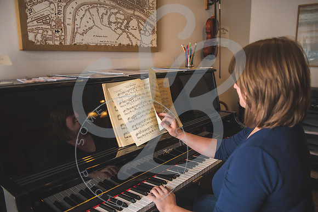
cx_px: 168
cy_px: 112
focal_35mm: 30
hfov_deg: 62.6
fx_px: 261
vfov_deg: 44.2
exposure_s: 1/125
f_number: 2.8
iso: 100
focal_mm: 28
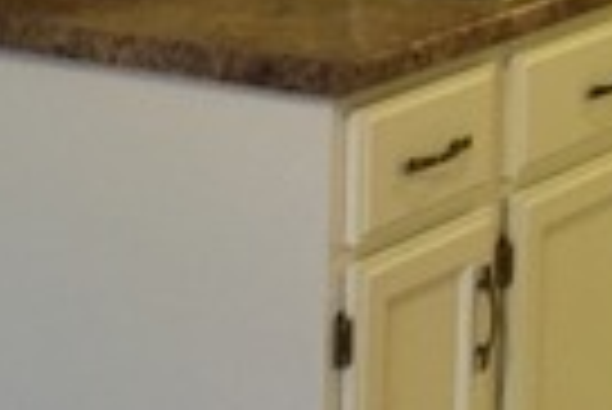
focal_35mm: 142
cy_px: -216
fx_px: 2417
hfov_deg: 13.6
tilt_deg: -6.8
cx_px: 896
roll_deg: -2.0
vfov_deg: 9.4
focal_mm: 4.15
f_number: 2.2
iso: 200
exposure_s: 1/30
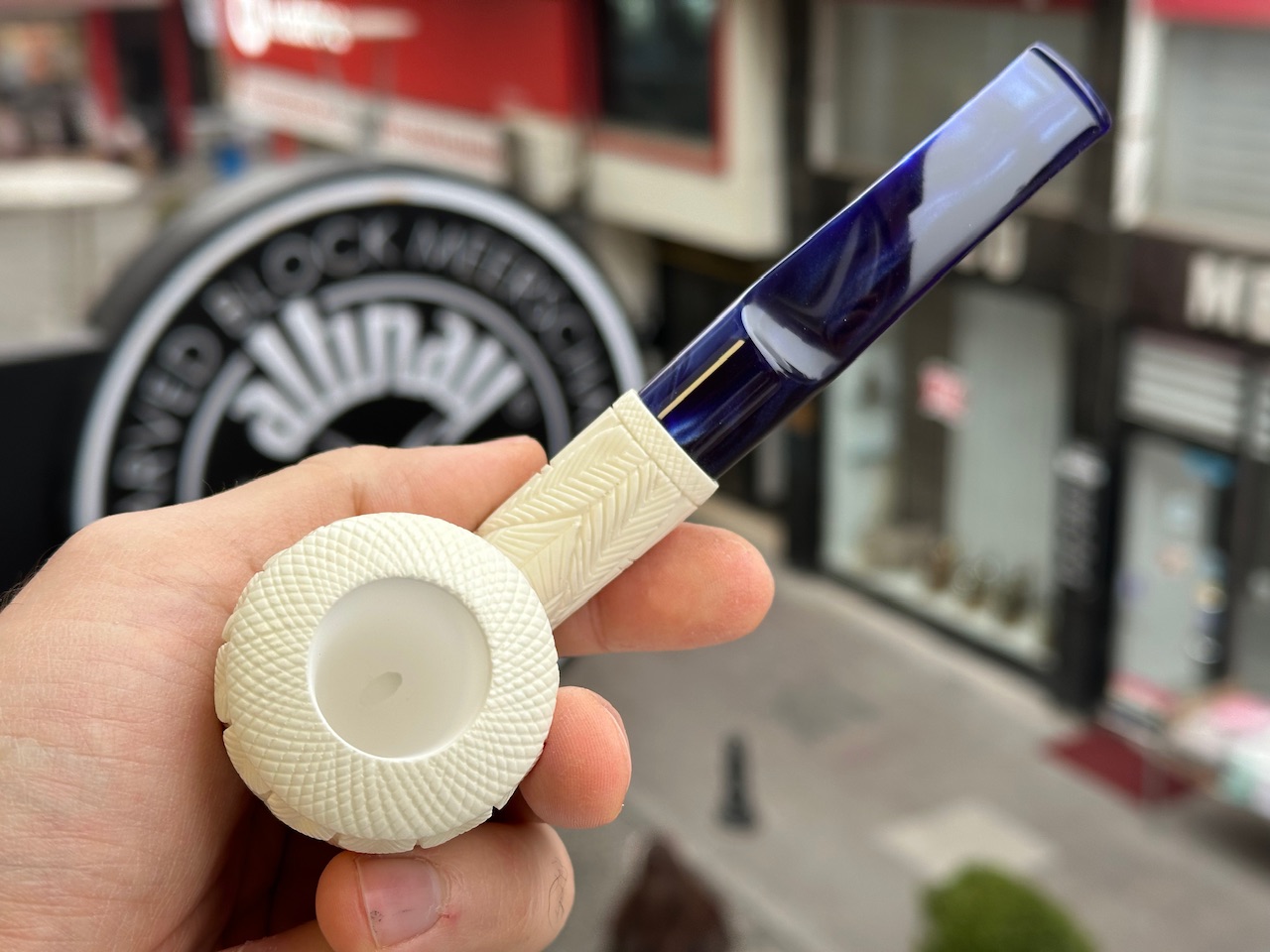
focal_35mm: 48
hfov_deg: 39.7
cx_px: 635
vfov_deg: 30.3
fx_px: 1761
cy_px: 476
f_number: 1.78
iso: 50
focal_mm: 6.86
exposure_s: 1/145
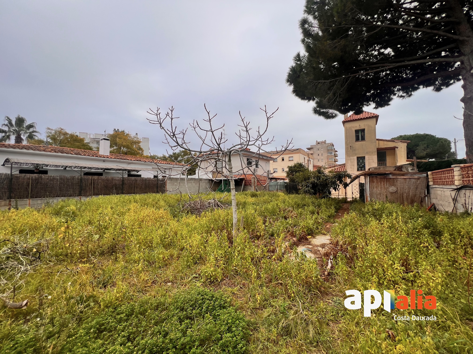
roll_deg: +0.1
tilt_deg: +2.0
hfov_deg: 106.2
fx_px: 178
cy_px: 177
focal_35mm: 13
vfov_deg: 89.9
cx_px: 236
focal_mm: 1.57
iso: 32
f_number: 1.8
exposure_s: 1/274
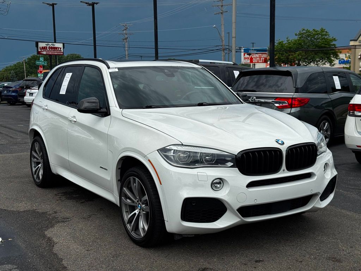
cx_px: 180
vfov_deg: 30.3
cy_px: 136
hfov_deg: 39.7
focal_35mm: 48
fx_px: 501
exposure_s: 1/2179
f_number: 1.78
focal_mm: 6.76
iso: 64
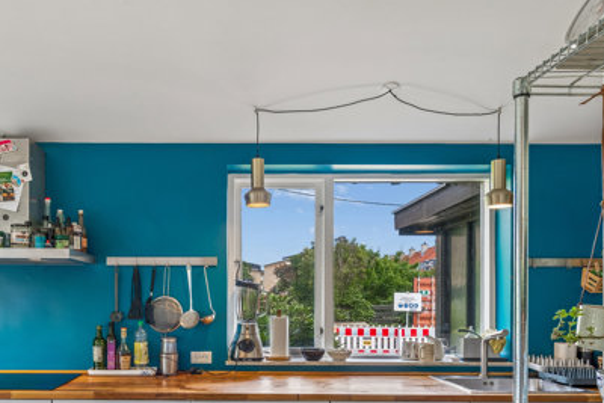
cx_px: 216
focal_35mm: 32
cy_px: 301
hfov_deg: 57.8
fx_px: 537
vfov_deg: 40.0
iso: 125
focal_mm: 16
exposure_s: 1/25
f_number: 8
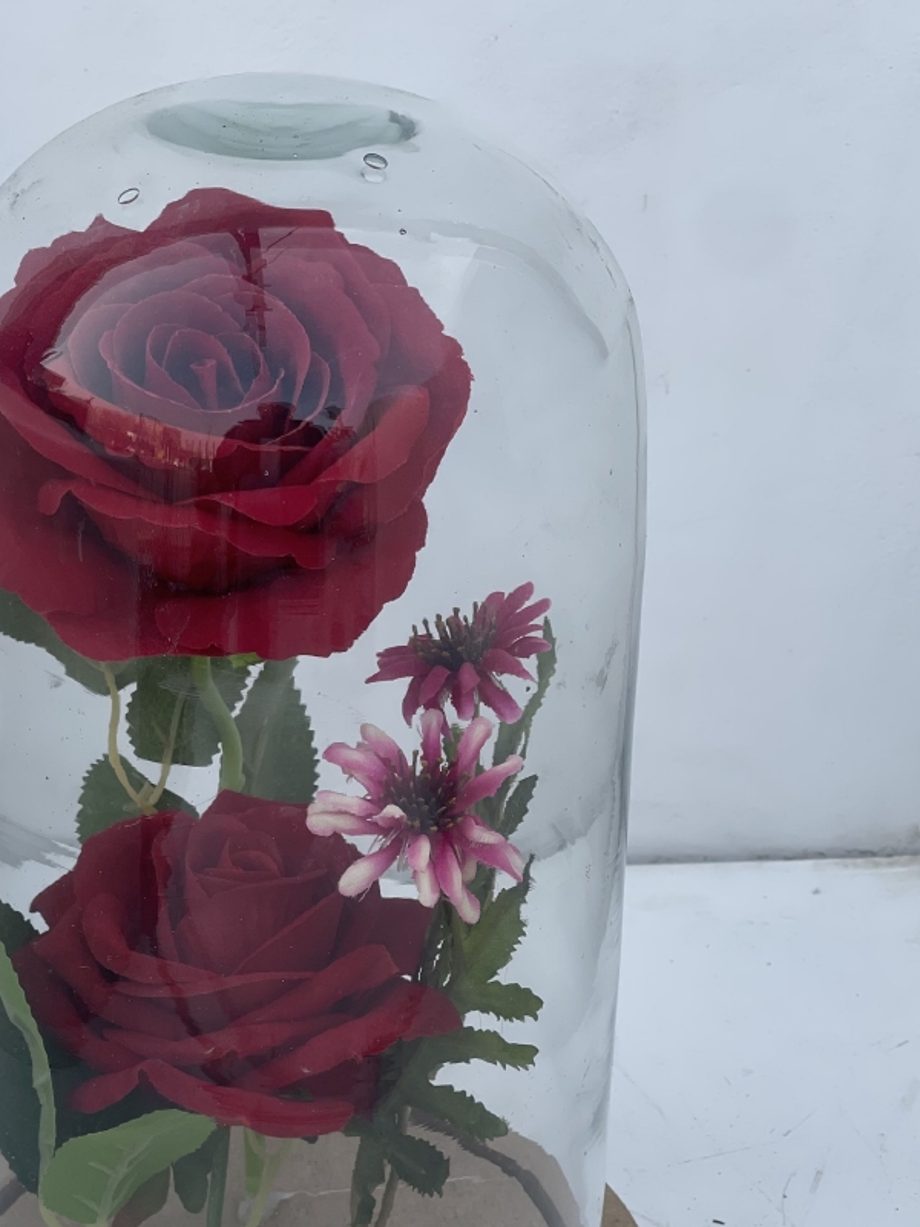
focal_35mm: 96
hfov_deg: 15.4
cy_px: 756
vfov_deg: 20.4
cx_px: 287
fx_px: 3402
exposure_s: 1/330
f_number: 2.2
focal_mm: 7.5
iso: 20
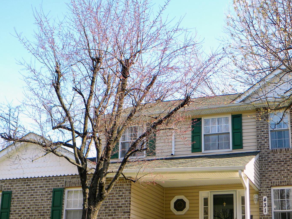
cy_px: 159
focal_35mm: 54
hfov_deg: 35.4
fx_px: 456
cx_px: 181
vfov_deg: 26.7
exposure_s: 1/250
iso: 80
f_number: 3.7
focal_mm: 6.4
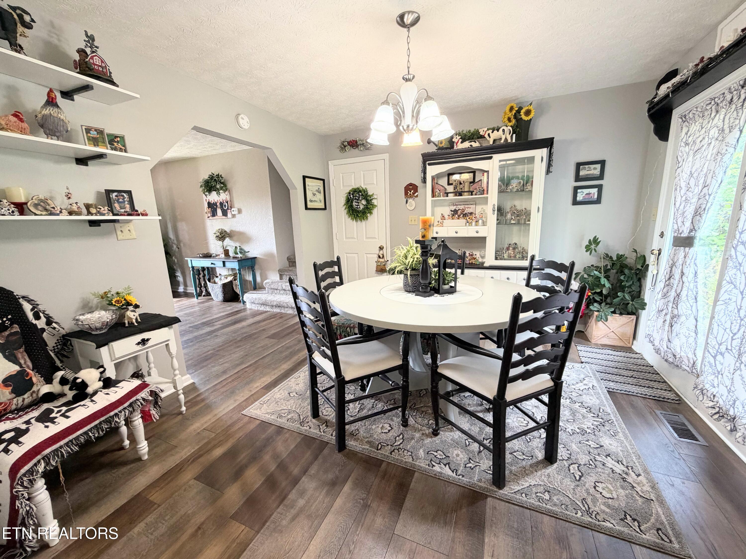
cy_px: 280
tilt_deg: -11.6
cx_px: 373
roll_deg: +1.9
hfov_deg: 102.1
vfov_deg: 85.7
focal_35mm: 14
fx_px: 302
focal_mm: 2.22
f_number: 2.2
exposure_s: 1/60
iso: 250
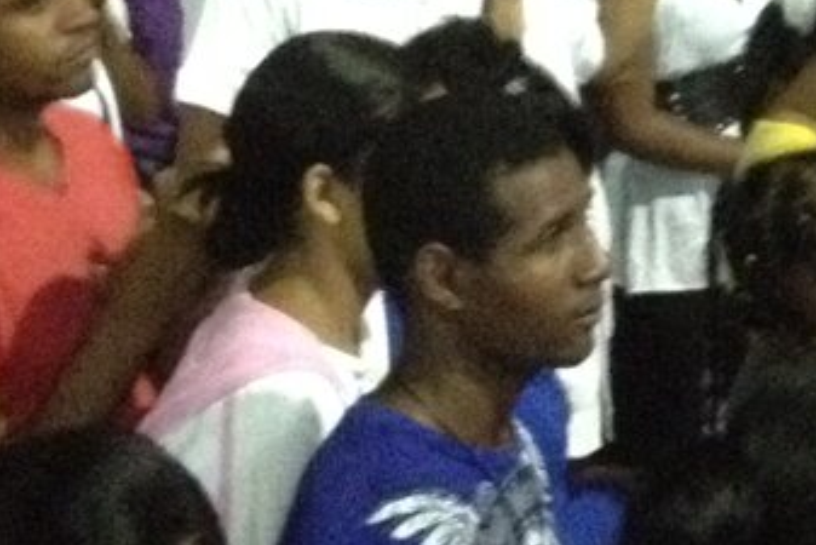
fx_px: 3673
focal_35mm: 162
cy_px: -374
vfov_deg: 8.2
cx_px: 918
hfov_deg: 12.4
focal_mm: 4.28
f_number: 2.4
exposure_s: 1/16
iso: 800
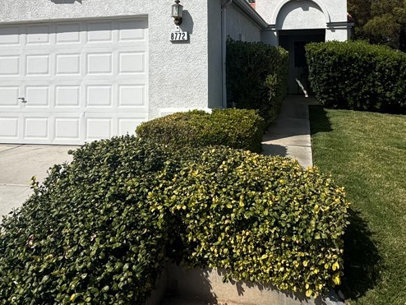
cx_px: 247
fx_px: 340
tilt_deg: +2.7
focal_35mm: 29
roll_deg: +0.4
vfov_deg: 45.4
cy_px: 54
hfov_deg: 61.0
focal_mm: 2.22
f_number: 2.2
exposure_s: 1/3906
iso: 50
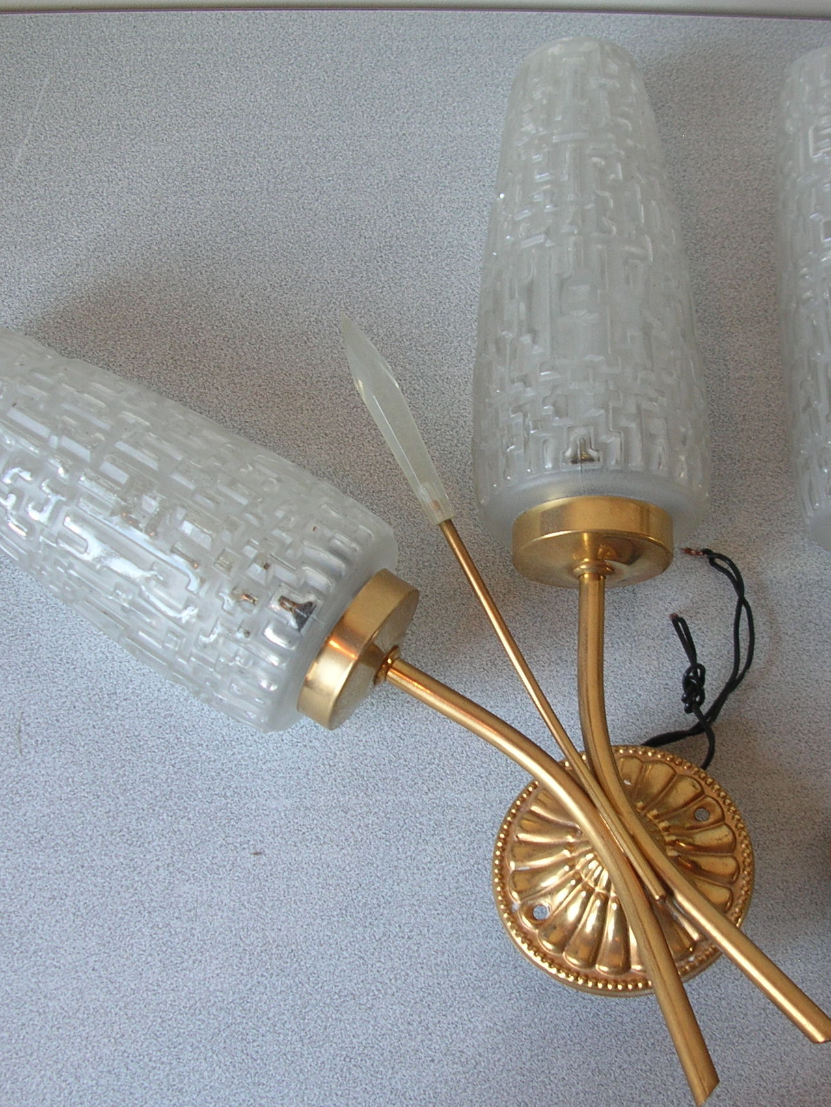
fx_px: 1504
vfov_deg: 40.4
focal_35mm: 47
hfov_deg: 30.8
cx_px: 510
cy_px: 554
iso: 50
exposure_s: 1/8.2
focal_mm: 5.8
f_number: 2.8
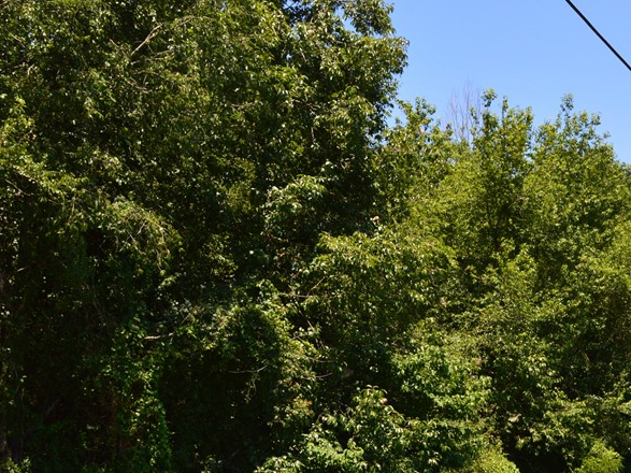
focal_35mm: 64
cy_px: 373
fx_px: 1166
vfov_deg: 22.6
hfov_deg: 29.4
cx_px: 527
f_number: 10
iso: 400
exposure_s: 1/320
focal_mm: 24
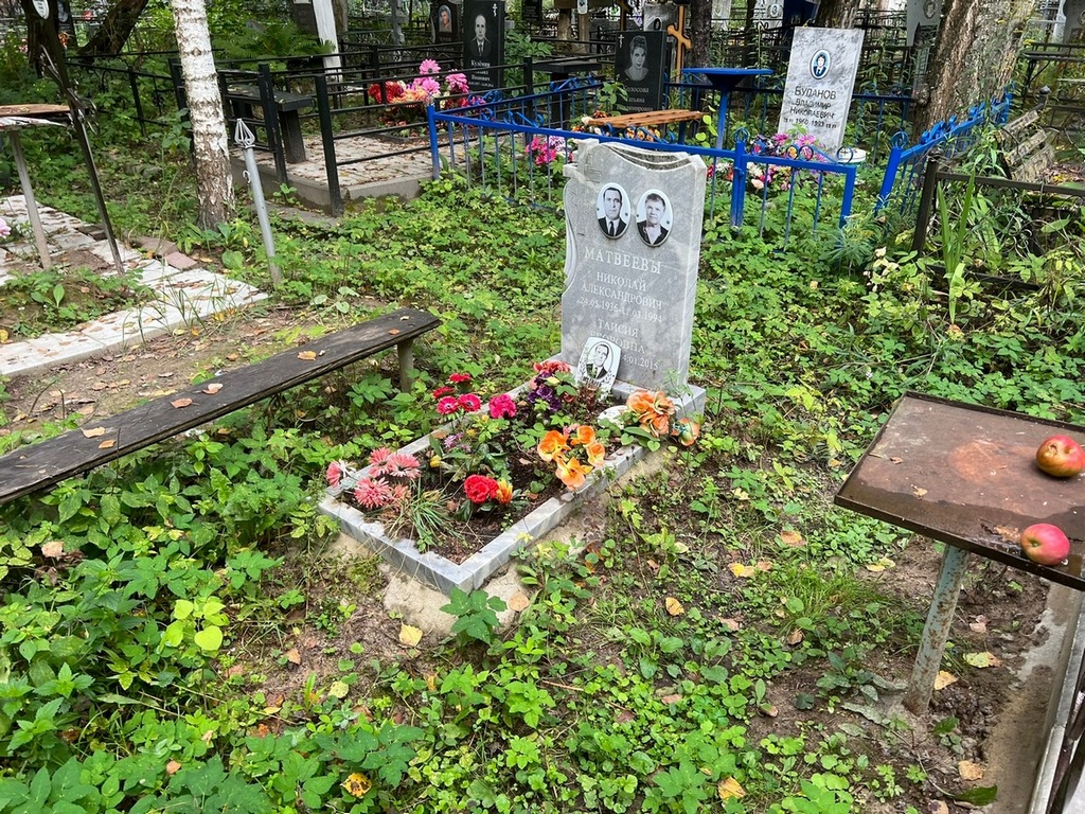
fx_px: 815
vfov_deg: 53.1
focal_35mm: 26
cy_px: 407
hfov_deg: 67.3
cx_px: 542
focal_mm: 5.7
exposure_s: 1/161
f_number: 1.5
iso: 40
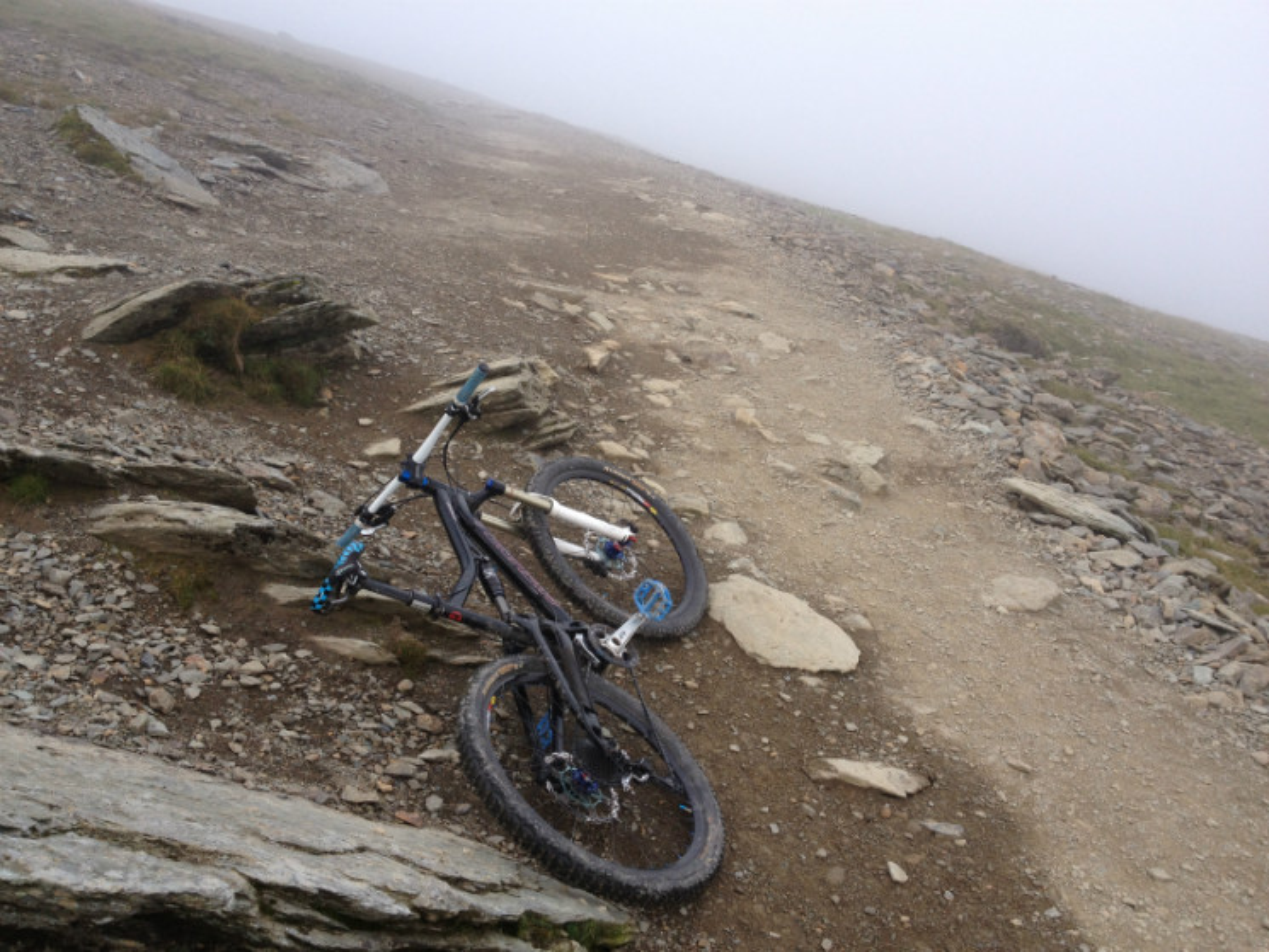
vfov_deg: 40.7
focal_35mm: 35
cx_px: 634
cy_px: 476
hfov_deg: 52.6
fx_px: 1283
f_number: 2.4
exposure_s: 1/435
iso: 50
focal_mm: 4.28
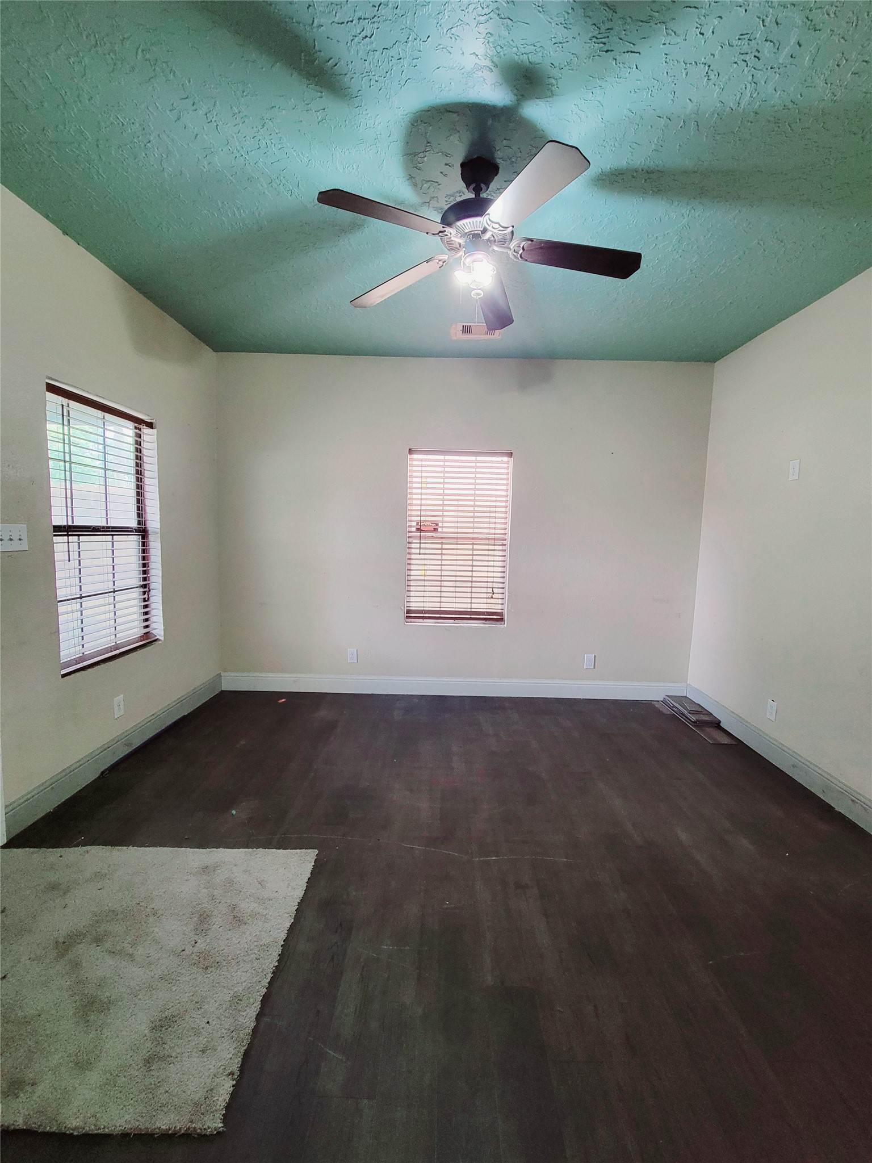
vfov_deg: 106.2
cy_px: 582
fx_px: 437
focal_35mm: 13
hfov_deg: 89.9
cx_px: 436
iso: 400
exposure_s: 1/39.1
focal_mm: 2.2
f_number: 2.2
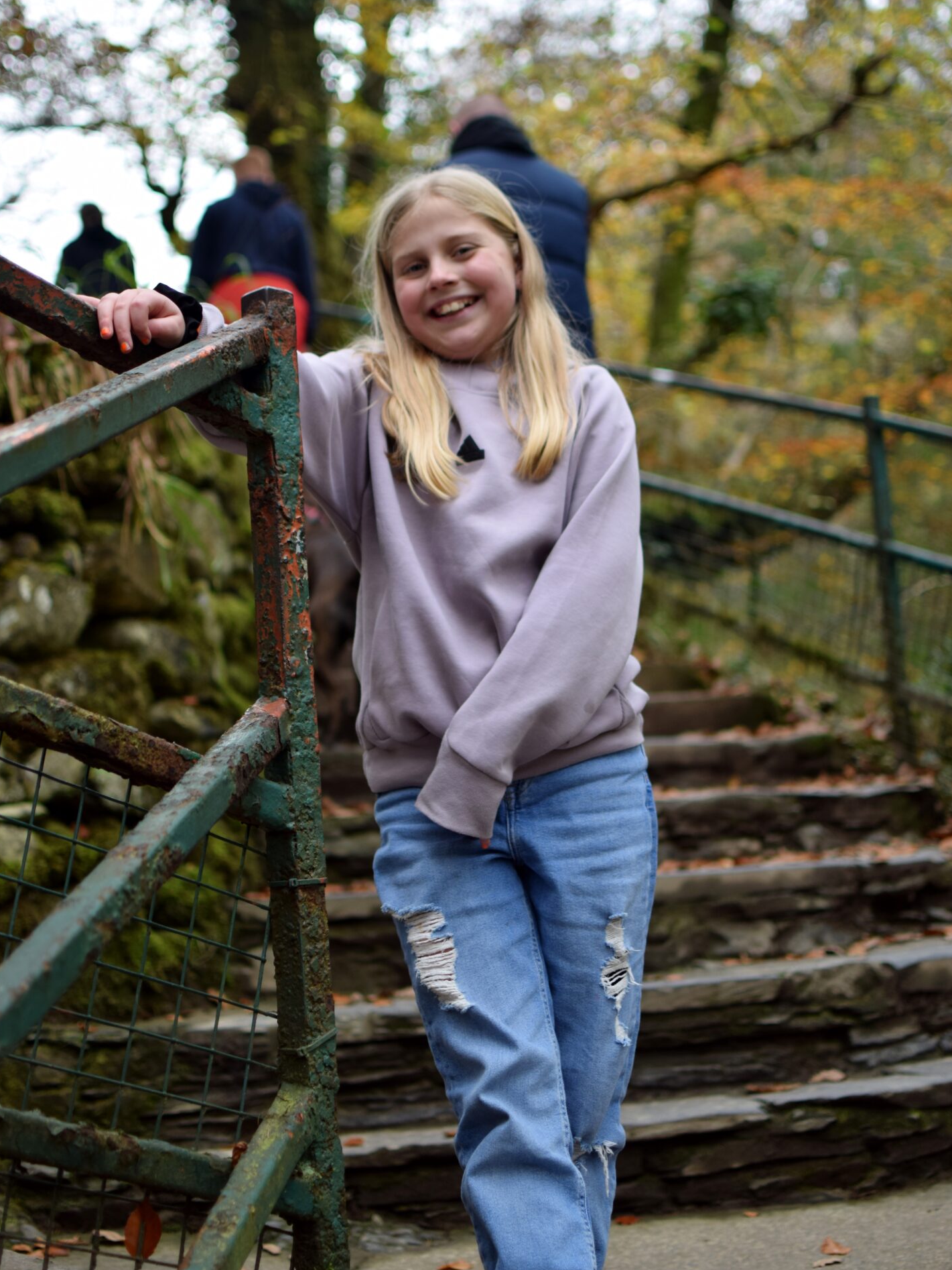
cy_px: 602
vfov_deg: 33.5
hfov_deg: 25.4
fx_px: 2110
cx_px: 474
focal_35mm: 58
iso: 100
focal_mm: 35
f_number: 1.8
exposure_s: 1/250
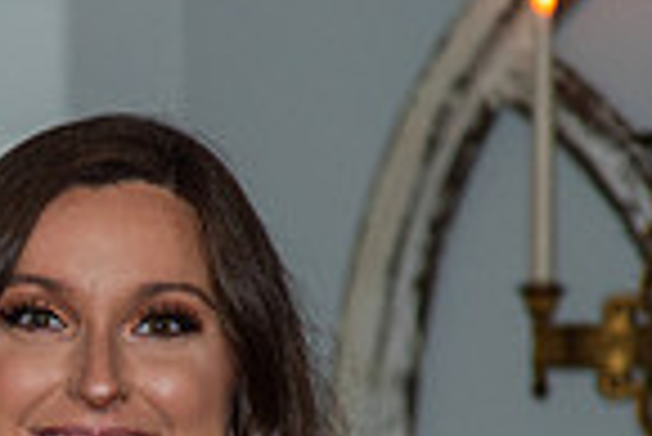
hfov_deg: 4.6
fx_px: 7922
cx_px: -719
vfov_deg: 3.1
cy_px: 780
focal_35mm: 437
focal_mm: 85
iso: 250
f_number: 3.5
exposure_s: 1/200
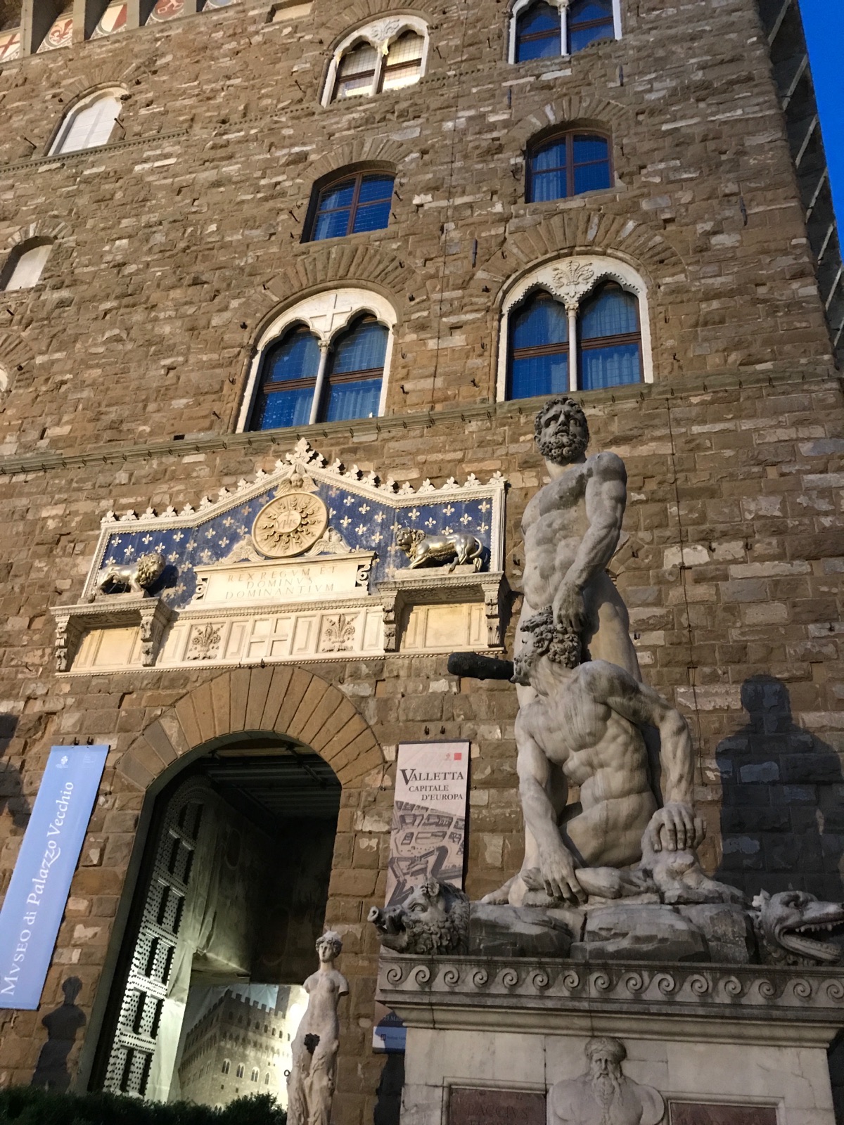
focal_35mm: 28
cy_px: 562
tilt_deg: +33.4
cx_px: 422
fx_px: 910
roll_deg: -5.1
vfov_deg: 63.4
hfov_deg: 49.7
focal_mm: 3.99
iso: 80
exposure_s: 1/5
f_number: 1.8
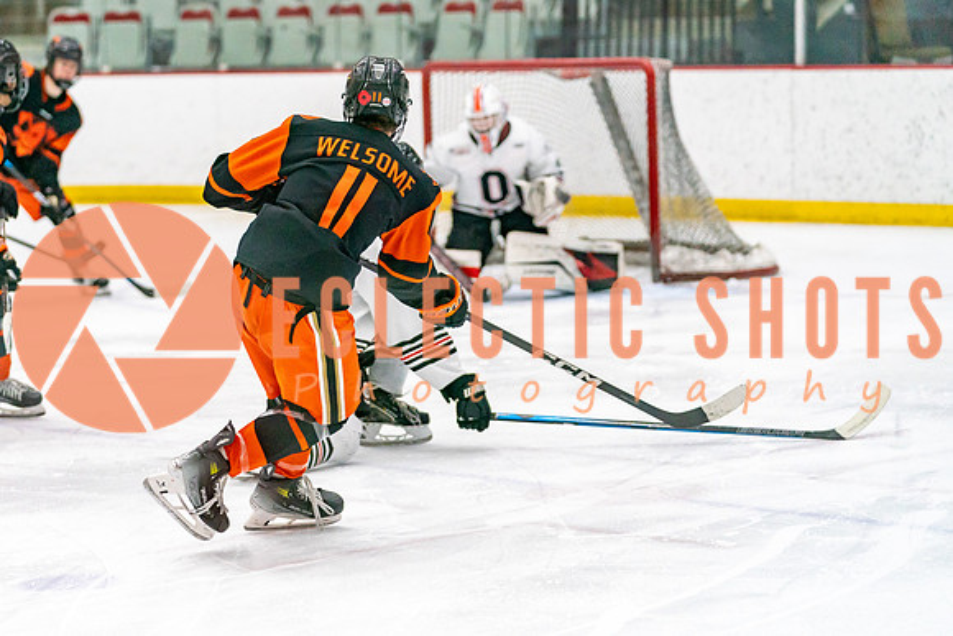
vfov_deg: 10.2
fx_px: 3573
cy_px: 282
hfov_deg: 15.2
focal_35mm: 135
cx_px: 358
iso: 3200
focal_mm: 108
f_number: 2.8
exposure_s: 1/1250
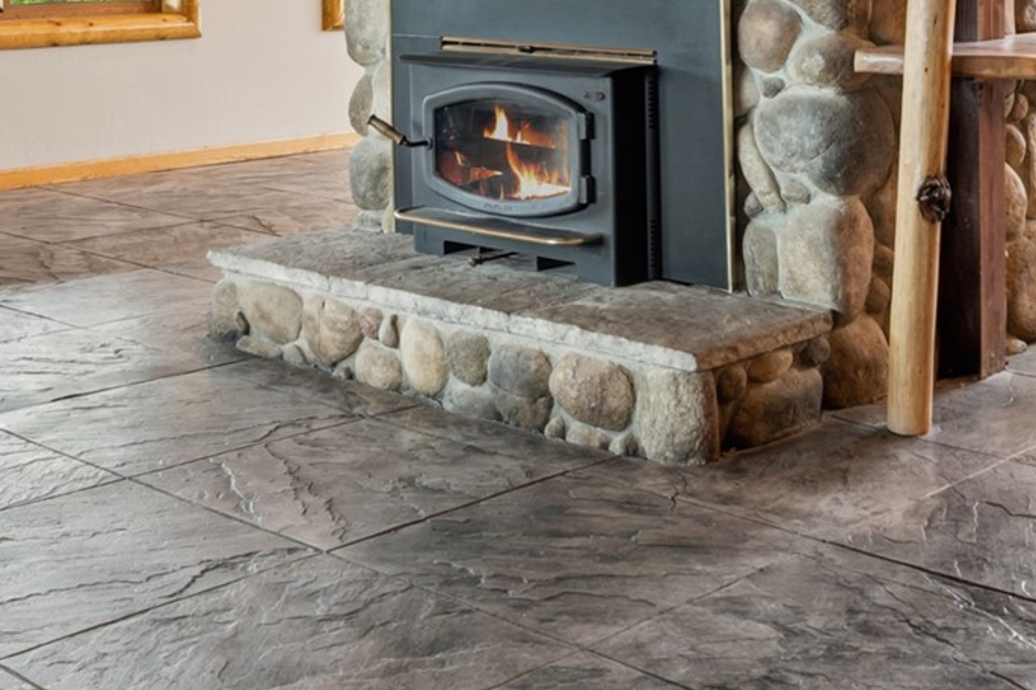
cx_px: 643
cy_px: -45
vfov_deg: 21.7
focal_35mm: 60
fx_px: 1713
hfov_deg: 33.5
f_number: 9
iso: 250
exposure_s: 1/20
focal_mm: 18.8
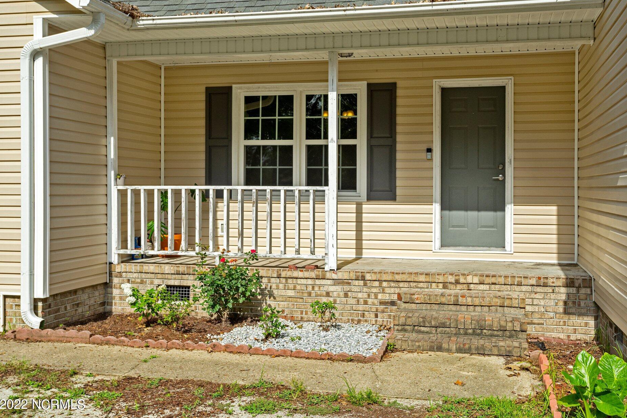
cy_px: 193
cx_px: 336
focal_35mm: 40
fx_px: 697
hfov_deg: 48.4
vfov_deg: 33.4
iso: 125
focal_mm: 36
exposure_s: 1/800
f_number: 8
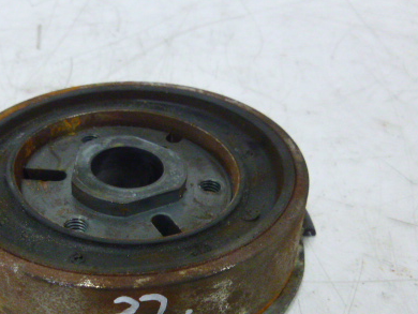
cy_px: 244
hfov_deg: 44.8
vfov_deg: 34.3
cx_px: 125
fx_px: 495
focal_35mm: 41
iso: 400
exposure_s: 1/10
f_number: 3.9
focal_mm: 4.5
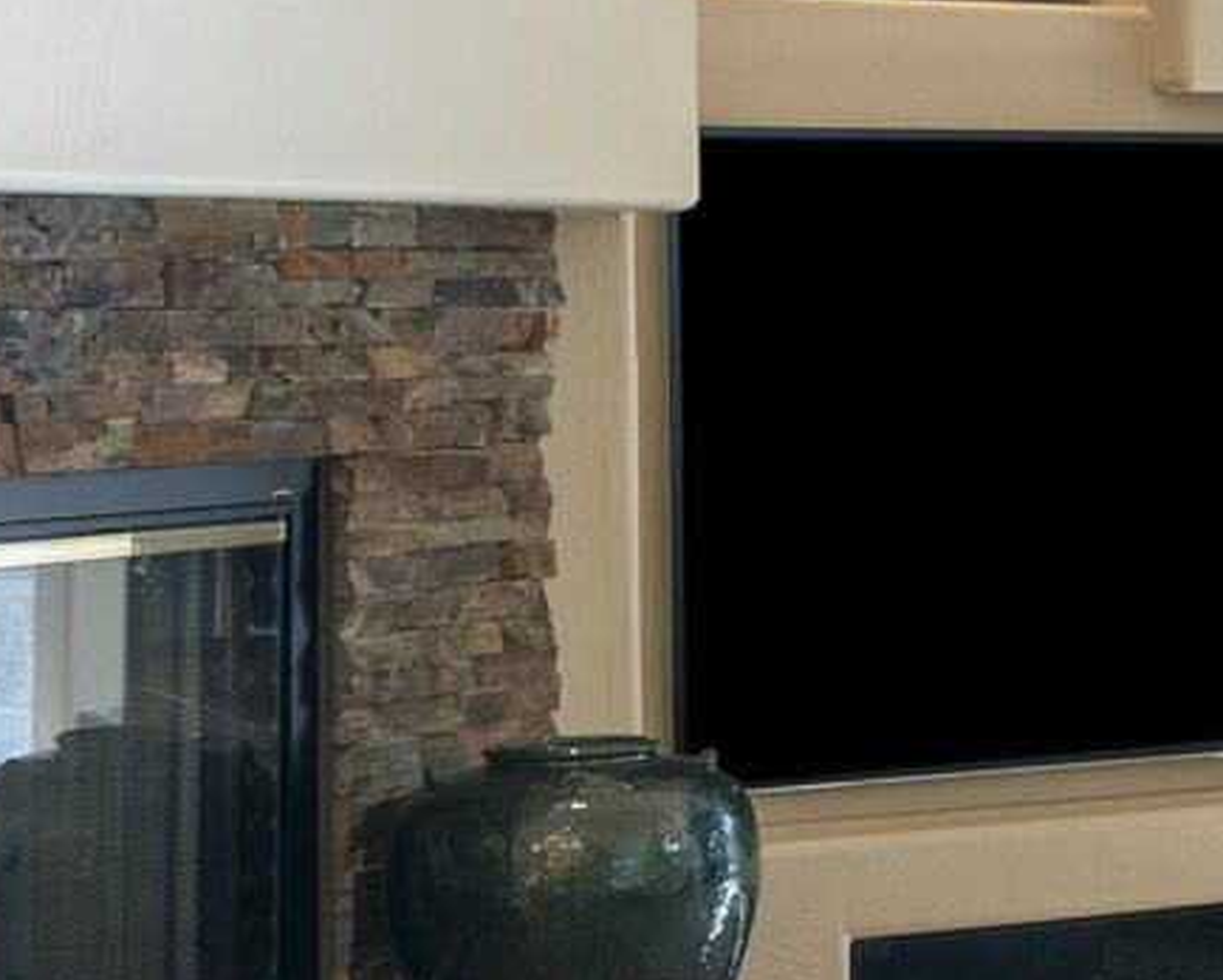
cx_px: 2344
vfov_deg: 13.1
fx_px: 4238
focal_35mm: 117
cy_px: 179
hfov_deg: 14.1
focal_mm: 18
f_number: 8
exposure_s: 1/4
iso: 500
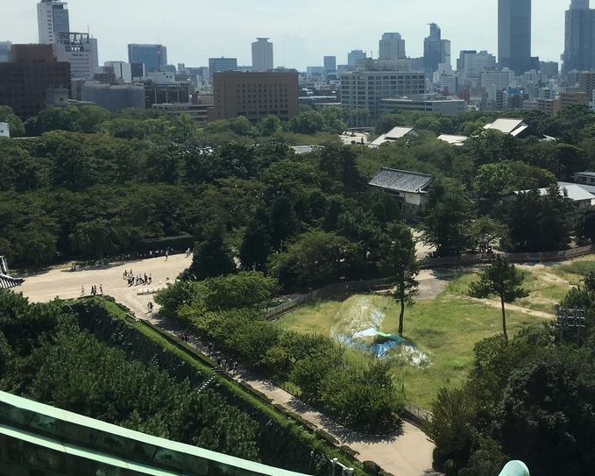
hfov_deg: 36.6
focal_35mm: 50
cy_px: 173
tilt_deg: -6.2
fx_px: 880
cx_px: 434
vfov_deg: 30.1
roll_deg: +0.5
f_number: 2.2
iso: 25
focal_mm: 4.15
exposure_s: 1/2137
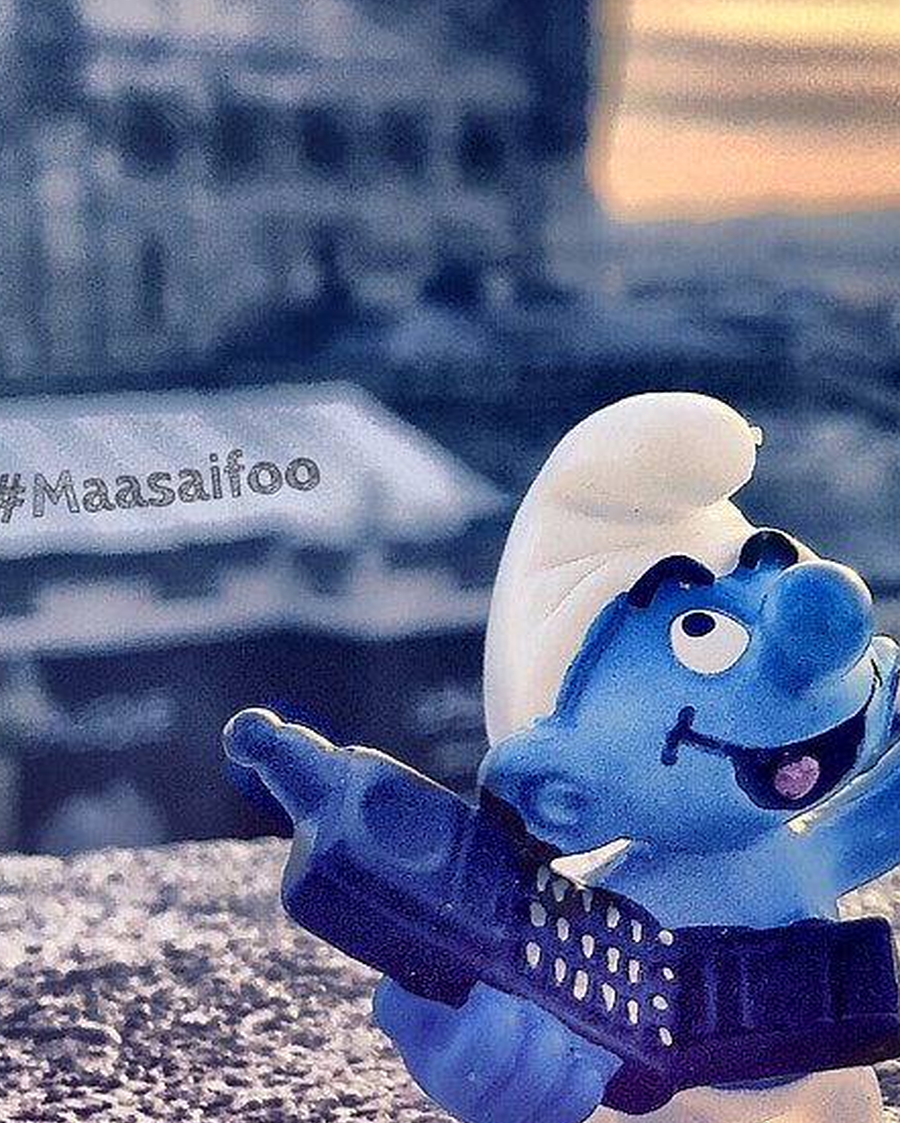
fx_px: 2729
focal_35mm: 82
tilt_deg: -6.1
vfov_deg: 23.3
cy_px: 553
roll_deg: -0.9
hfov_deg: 17.3
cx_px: 1244
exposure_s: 1/989
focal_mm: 4.15
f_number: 2.2
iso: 32
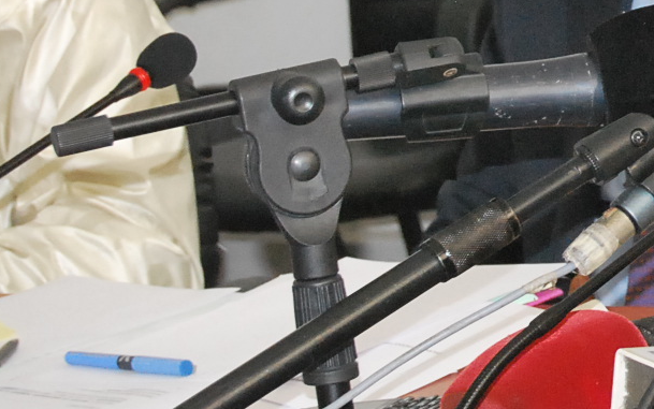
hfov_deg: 7.7
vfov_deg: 4.9
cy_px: -149
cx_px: 1032
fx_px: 4771
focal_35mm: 268
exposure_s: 1/60
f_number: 5.6
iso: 1600
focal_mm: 55
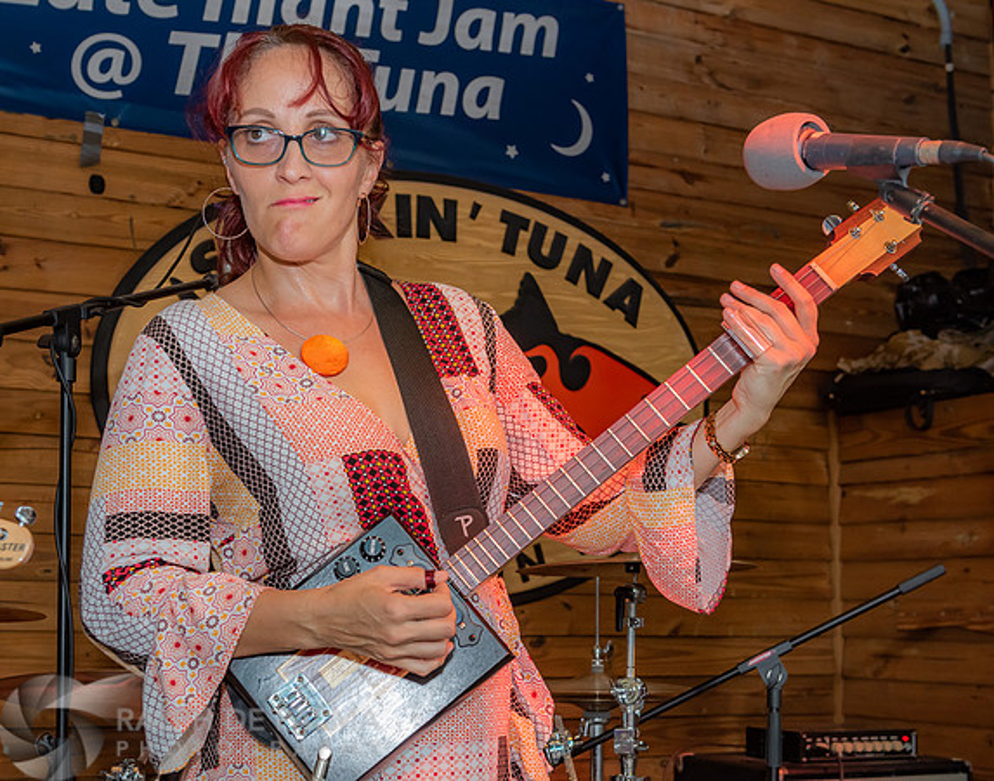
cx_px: 395
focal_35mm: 51
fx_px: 1480
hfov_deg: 37.0
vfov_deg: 29.4
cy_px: 494
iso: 800
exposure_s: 1/160
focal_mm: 36
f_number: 5.6
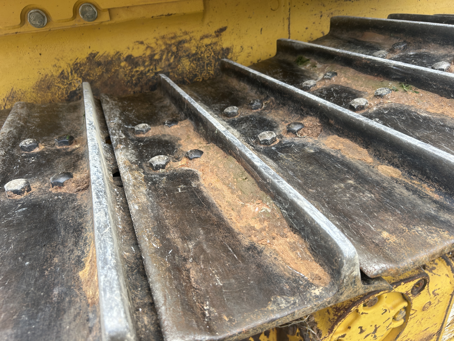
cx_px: 227
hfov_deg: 67.3
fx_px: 341
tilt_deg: -29.2
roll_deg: +5.3
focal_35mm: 26
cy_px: 170
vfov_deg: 53.1
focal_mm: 5.7
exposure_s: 1/466
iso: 50
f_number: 1.5
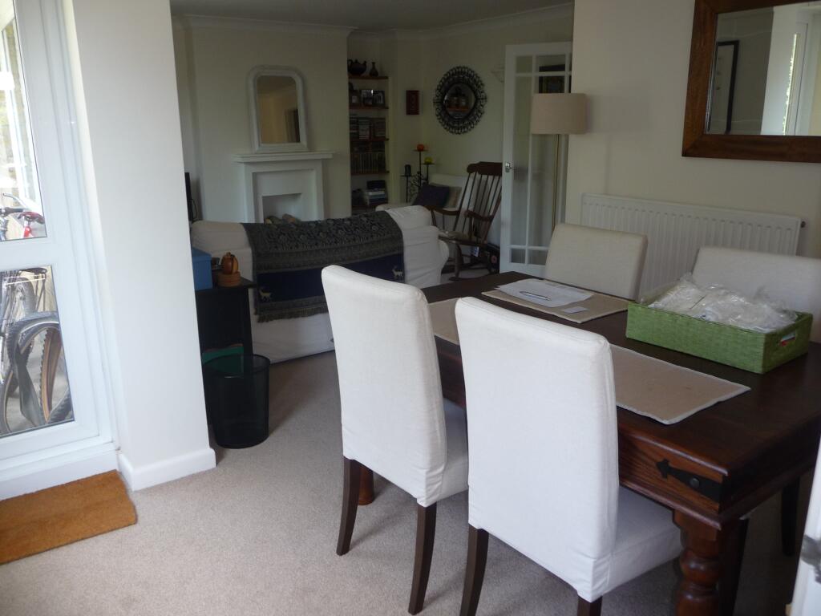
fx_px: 664
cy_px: 308
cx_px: 410
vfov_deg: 49.7
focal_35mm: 28
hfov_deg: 63.4
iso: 100
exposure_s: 1/30
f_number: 3.3
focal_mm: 4.7
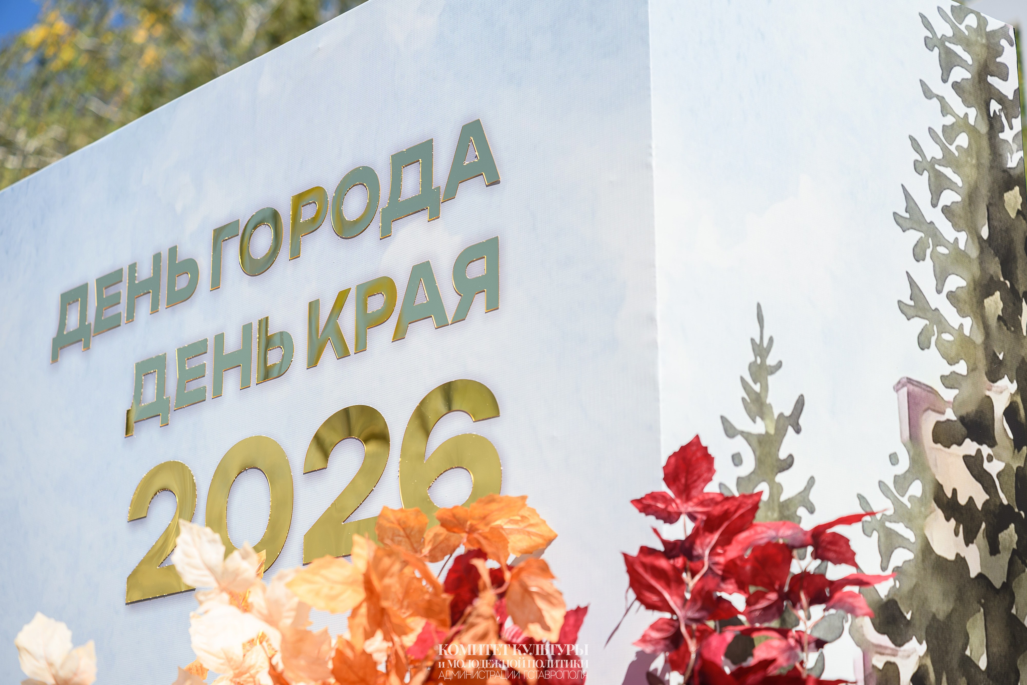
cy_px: 342
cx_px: 514
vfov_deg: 18.2
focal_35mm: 75
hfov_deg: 27.0
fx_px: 2140
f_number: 3.5
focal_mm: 75
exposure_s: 1/800
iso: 100
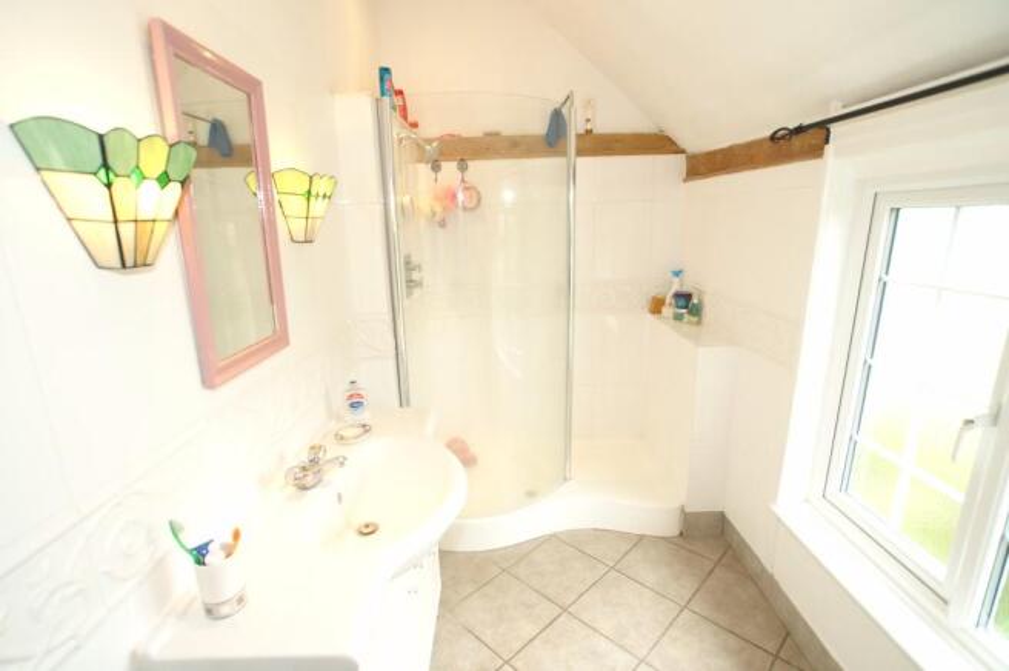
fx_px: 462
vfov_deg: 71.9
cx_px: 504
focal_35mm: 16
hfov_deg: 95.0
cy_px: 336
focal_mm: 11
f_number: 4.5
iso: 200
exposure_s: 1/45
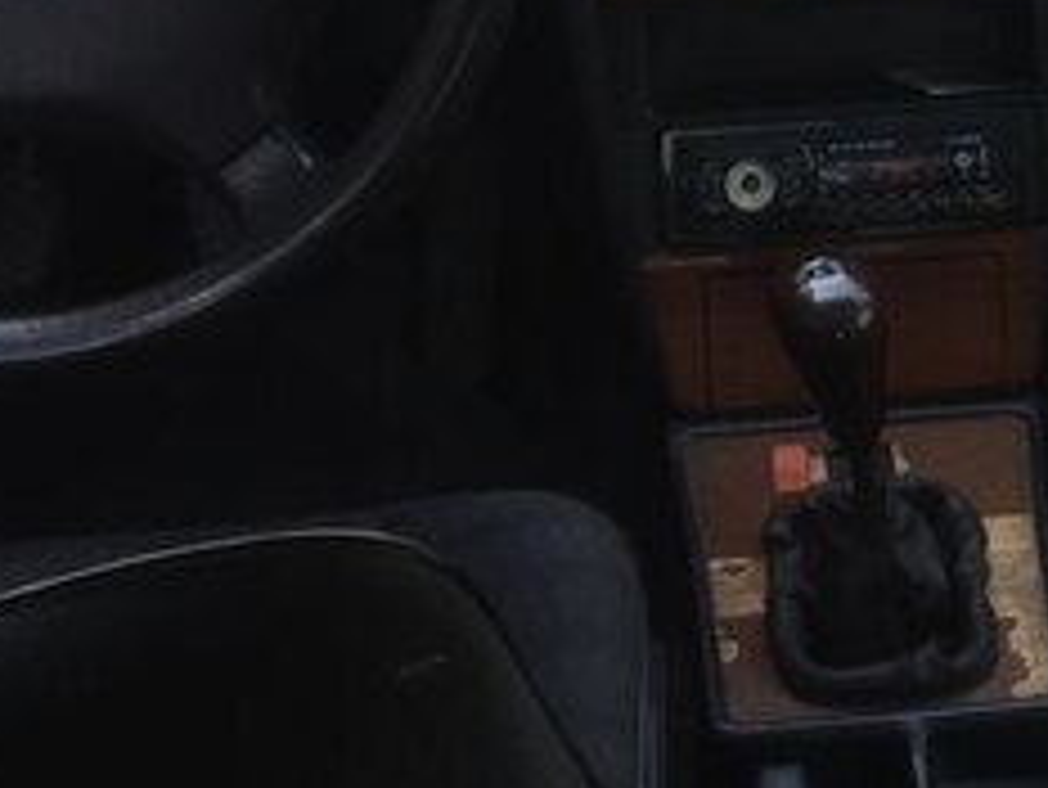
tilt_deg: -18.0
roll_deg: -0.2
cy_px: -241
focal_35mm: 82
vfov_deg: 16.9
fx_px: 2484
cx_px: 949
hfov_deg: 23.2
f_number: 2.2
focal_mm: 4.15
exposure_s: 1/100
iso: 50
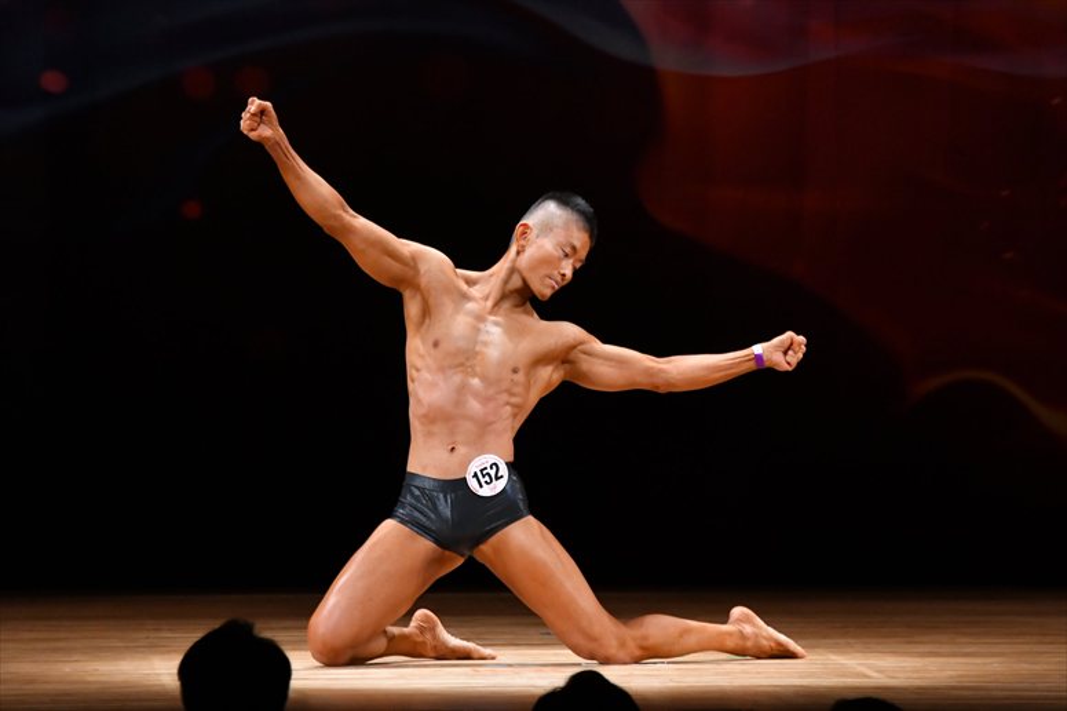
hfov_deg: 7.2
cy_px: 356
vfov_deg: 4.8
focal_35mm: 285
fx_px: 8443
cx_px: 534
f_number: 5.6
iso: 3200
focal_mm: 190
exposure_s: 1/400
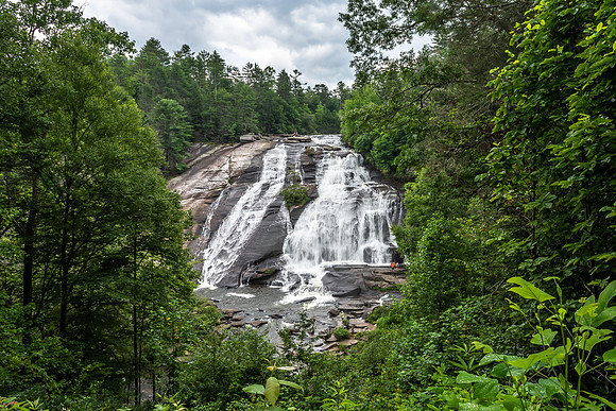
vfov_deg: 48.0
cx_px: 308
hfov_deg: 67.4
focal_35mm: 27
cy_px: 206
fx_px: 462
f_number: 18
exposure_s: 1/20
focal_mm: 18
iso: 100
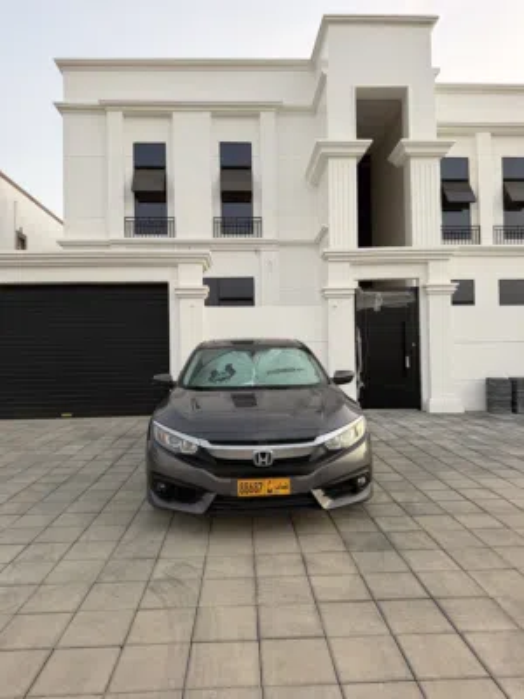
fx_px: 484
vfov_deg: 71.6
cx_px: 262
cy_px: 350
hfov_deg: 56.8
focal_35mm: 24
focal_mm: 6.76
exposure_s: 1/60
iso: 320
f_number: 1.78
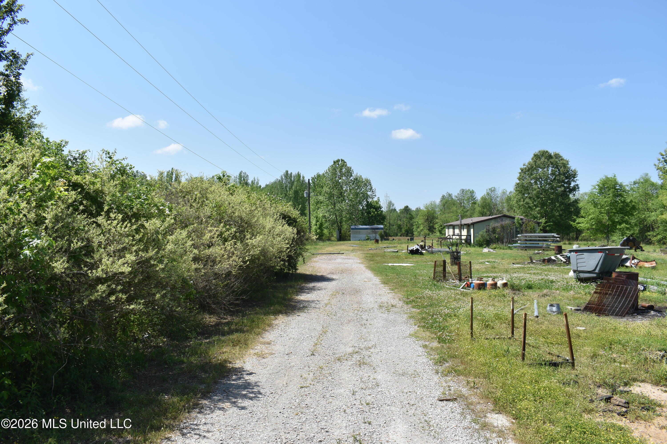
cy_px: 222
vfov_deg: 47.9
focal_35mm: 27
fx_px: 500
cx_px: 334
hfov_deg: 67.4
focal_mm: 18
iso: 100
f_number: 8
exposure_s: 1/250
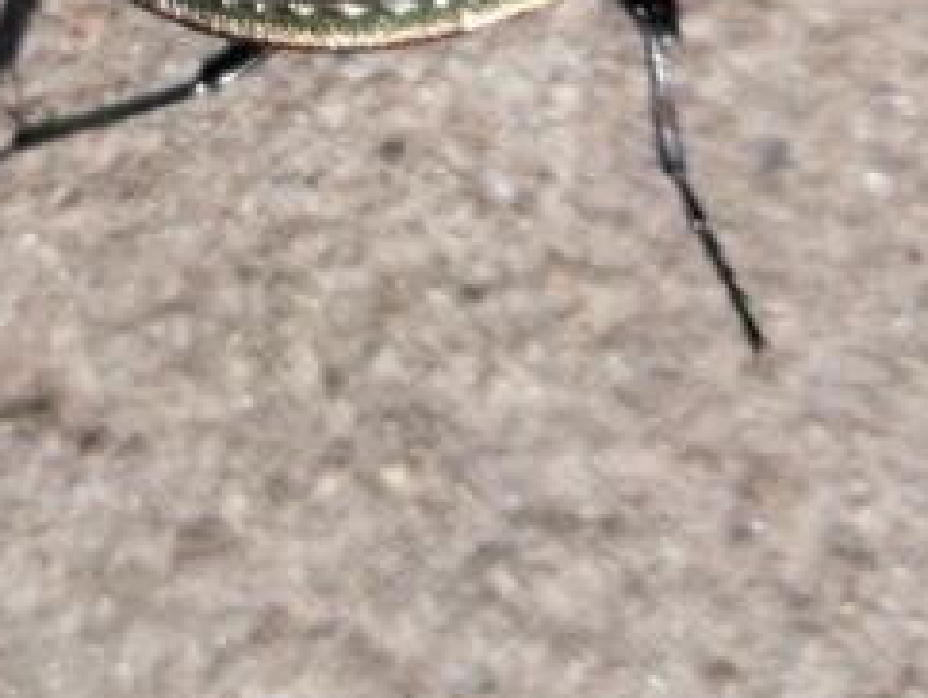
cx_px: 205
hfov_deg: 20.4
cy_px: -288
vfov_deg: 14.7
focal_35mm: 95
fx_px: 2549
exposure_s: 1/840
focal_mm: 4.75
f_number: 1.8
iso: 50
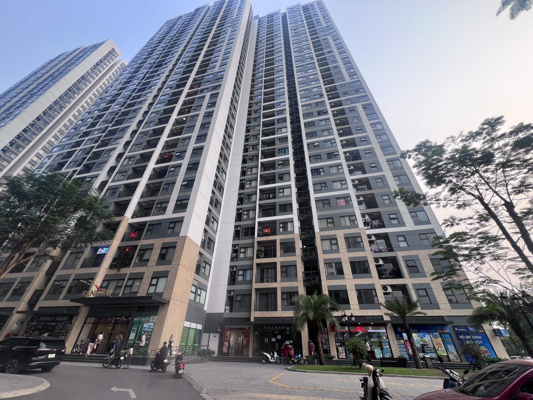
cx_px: 266
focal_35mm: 13
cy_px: 200
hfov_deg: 106.2
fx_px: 200
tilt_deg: +34.4
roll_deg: -1.2
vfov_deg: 89.9
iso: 32
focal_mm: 1.57
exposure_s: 1/167
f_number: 1.8
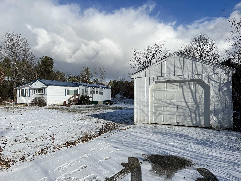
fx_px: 181
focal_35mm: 26
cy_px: 90
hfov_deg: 67.3
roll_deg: +0.2
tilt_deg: +2.6
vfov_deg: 53.1
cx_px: 120
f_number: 1.5
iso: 50
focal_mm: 5.7
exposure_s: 1/8000
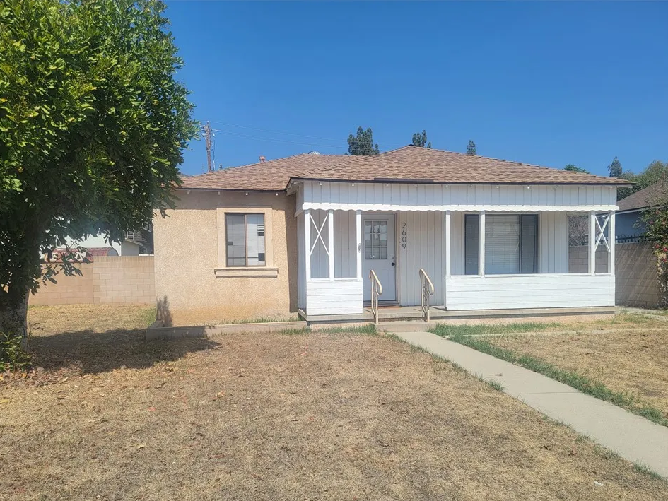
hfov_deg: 67.3
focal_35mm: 26
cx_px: 325
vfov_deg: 53.0
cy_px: 271
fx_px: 502
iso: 16
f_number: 1.8
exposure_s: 1/1105
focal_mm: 6.7
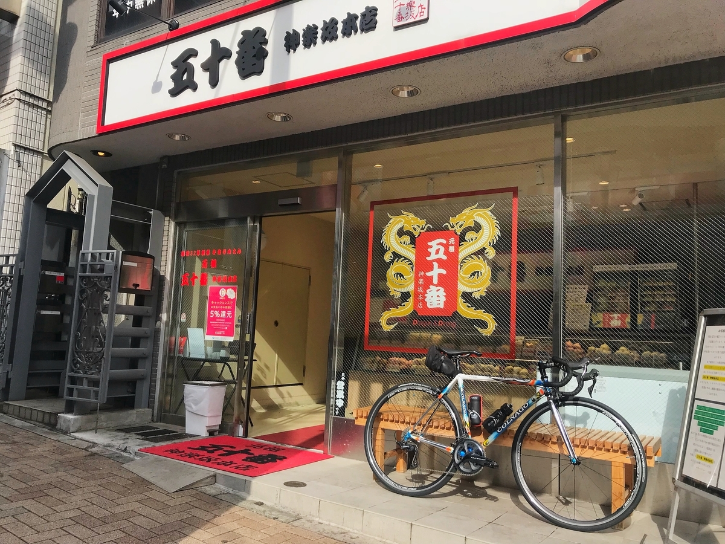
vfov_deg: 49.7
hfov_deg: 63.4
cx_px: 362
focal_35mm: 28
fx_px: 586
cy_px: 272
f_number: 1.8
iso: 20
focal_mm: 3.99
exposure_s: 1/1842
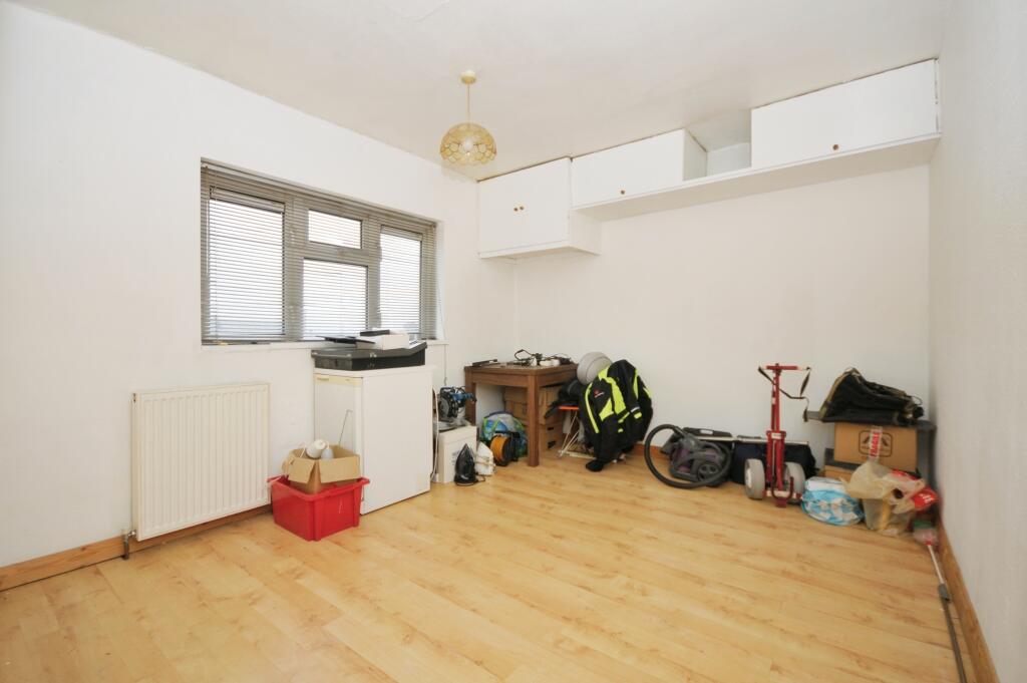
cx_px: 514
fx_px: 428
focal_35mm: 15
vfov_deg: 77.2
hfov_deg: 100.4
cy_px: 342
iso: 200
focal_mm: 10
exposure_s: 1/60
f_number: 5
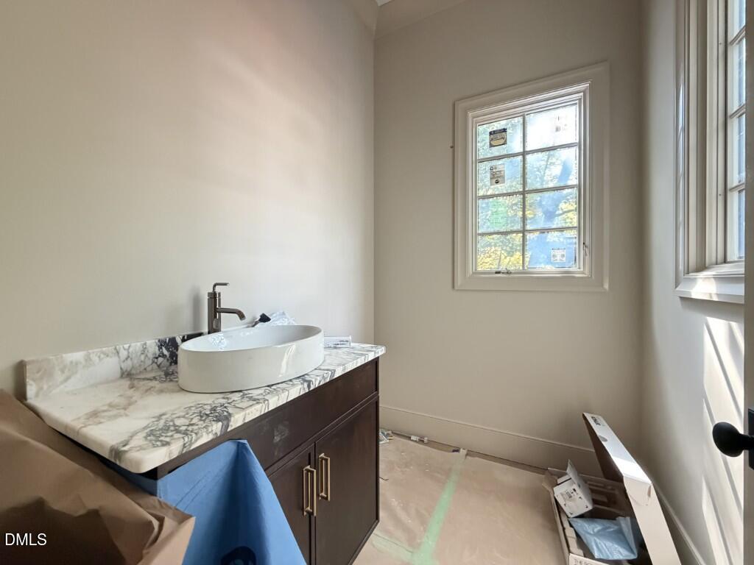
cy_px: 282
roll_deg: +0.1
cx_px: 377
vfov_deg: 85.7
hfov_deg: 102.1
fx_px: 305
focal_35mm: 14
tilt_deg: -0.6
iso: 640
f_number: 2.2
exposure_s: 1/60
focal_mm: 2.22
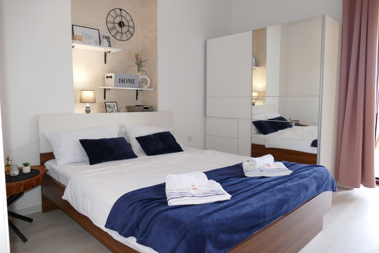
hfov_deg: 71.5
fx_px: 263
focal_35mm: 25
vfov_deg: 51.3
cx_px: 190
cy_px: 126
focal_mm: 9.12
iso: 500
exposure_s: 1/60
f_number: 2.8
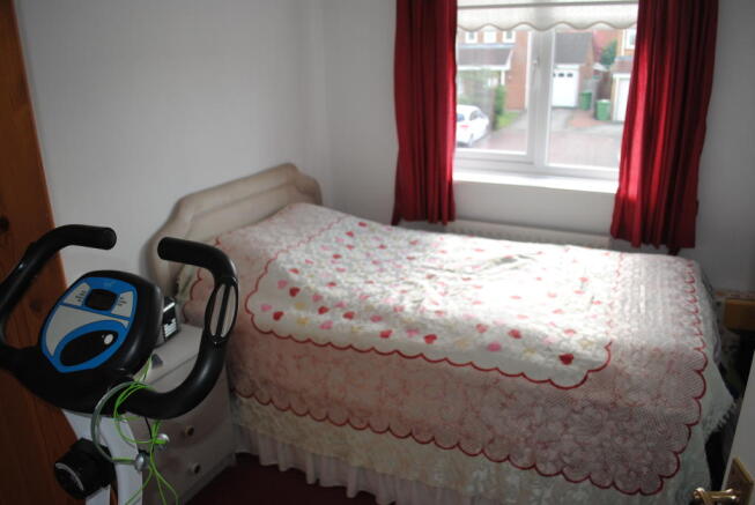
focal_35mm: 27
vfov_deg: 48.0
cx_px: 378
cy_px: 252
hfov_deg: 67.3
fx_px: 567
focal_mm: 18
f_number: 3.5
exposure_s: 1/100
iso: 200
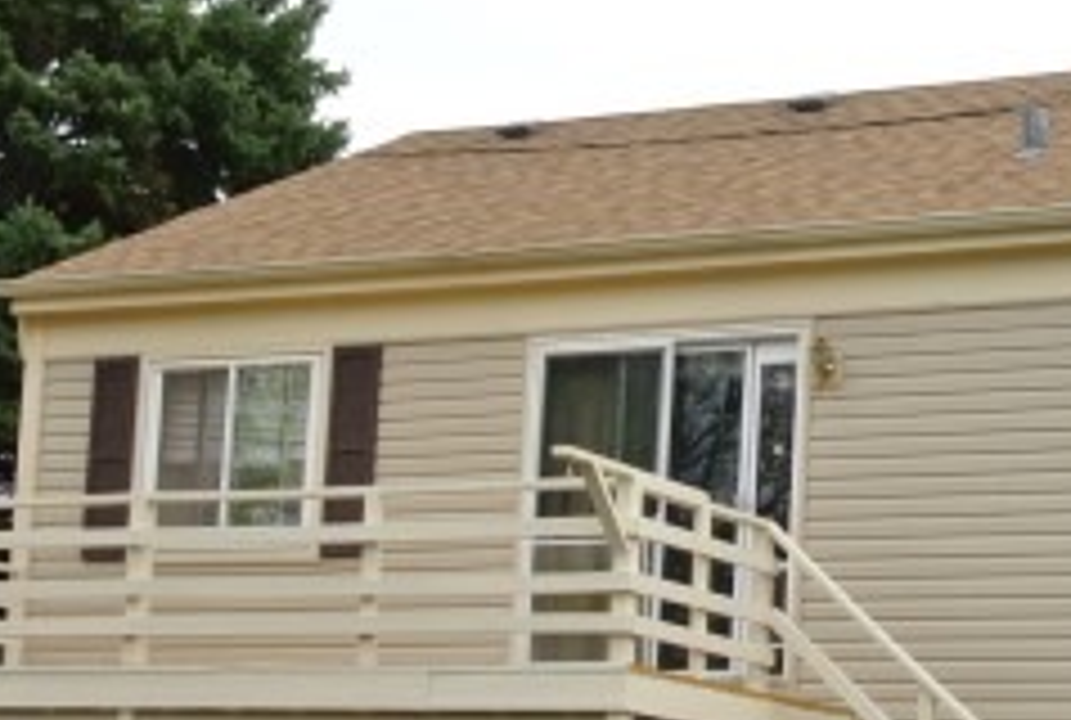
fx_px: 3132
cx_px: 990
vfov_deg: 12.9
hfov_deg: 19.0
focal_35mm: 105
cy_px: 724
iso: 400
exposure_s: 1/60
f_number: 11
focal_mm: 14.5
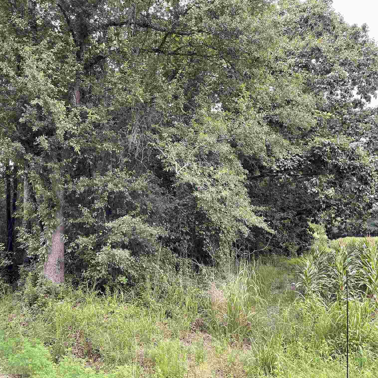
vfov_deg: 52.5
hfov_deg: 51.8
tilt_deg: +7.5
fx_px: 383
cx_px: 136
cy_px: 190
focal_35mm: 31
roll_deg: -0.4
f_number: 1.6
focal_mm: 5.1
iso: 80
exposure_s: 1/121
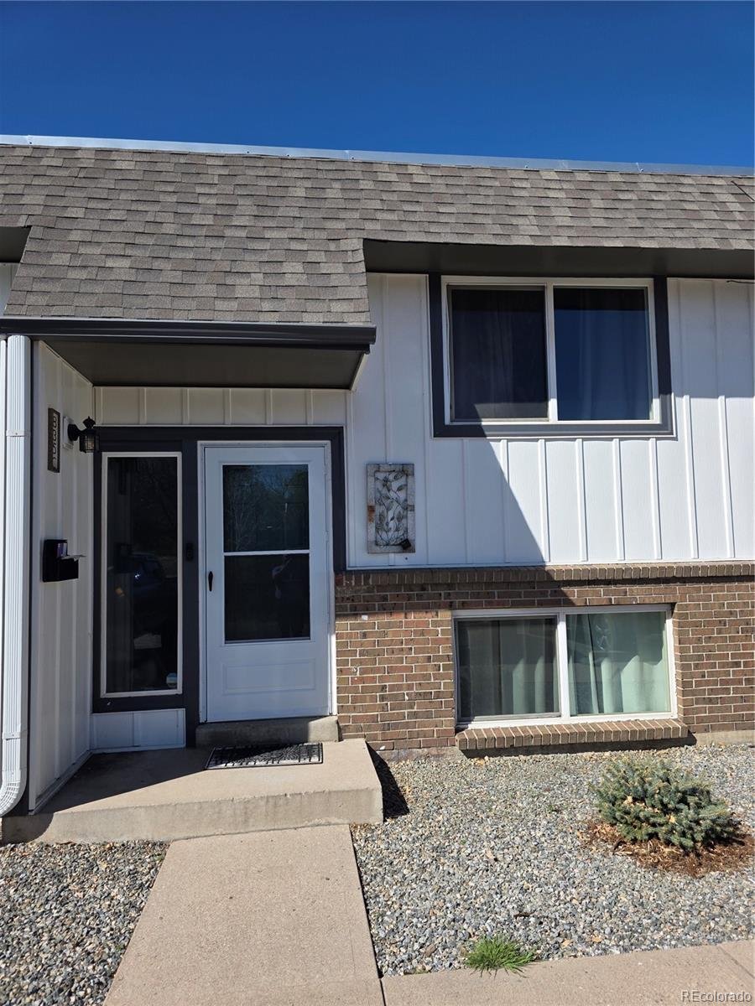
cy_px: 503
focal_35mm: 23
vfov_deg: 73.9
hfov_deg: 58.9
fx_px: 669
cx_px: 378
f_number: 1.7
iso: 80
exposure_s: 1/6150
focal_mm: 6.3
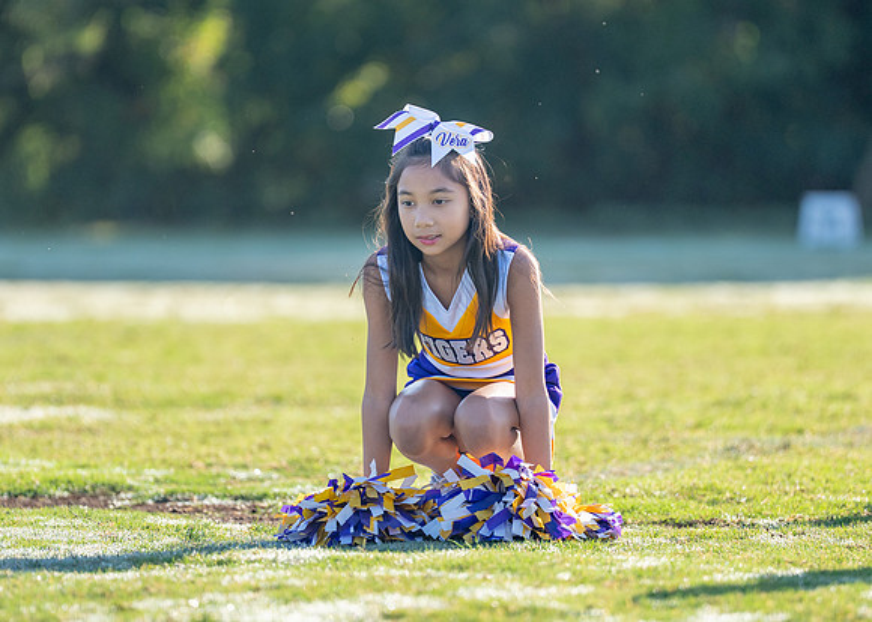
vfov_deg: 5.0
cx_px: 423
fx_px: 7192
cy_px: 311
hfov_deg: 6.9
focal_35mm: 290
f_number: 2.8
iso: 400
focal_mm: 200
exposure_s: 1/2000
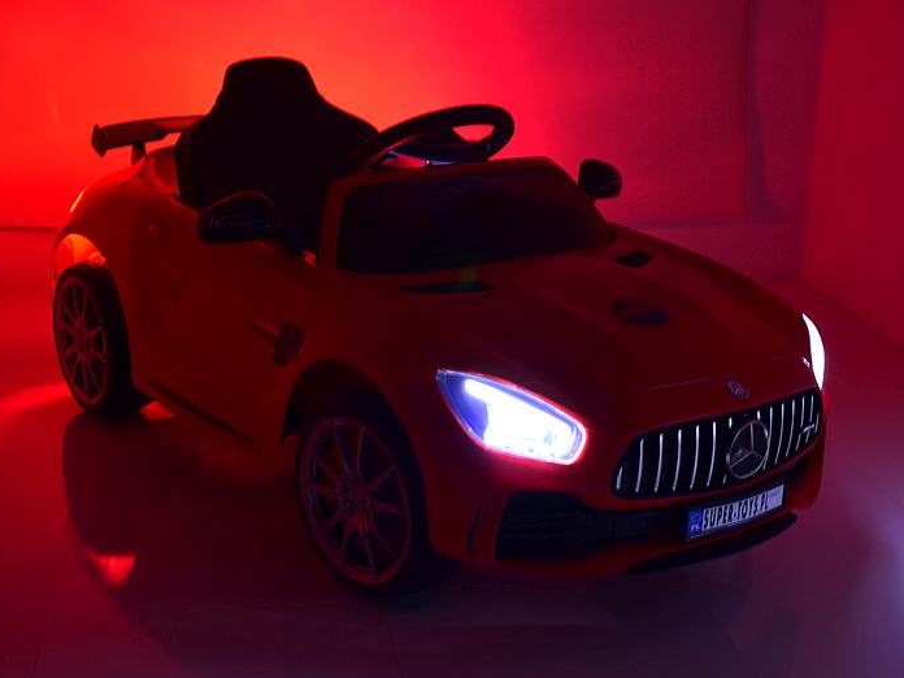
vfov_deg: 27.5
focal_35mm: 53
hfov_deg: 36.2
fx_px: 1384
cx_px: 482
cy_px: 345
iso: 500
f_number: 8
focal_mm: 32
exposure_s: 1
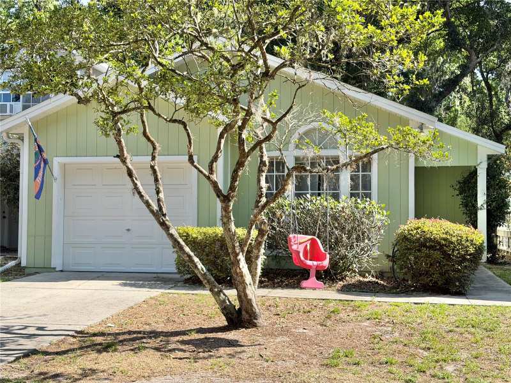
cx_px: 256
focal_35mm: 48
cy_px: 192
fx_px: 709
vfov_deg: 30.3
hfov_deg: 39.7
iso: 64
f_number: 1.78
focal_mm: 6.76
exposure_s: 1/1543
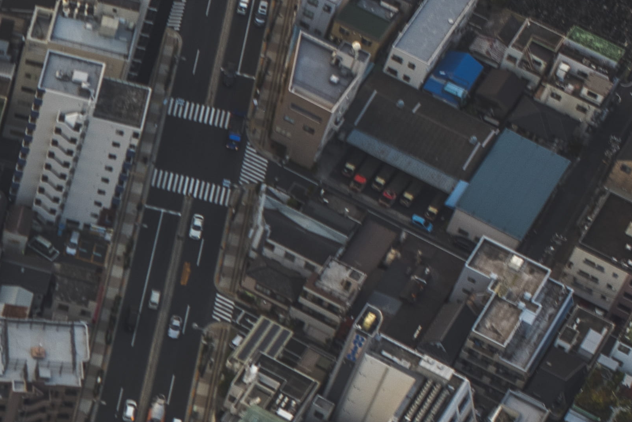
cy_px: 500
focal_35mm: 161
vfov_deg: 8.4
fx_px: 2827
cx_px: -405
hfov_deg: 12.0
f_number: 4
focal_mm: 35
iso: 125
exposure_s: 1/60
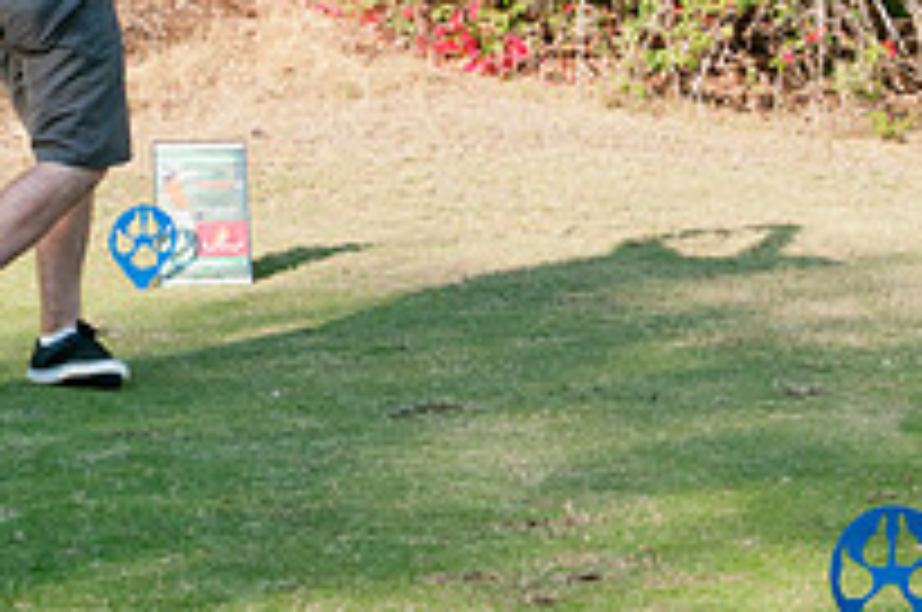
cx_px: 310
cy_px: -79
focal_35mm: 119
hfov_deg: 17.2
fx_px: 3043
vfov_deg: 11.3
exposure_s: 1/125
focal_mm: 28
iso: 250
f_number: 5.6
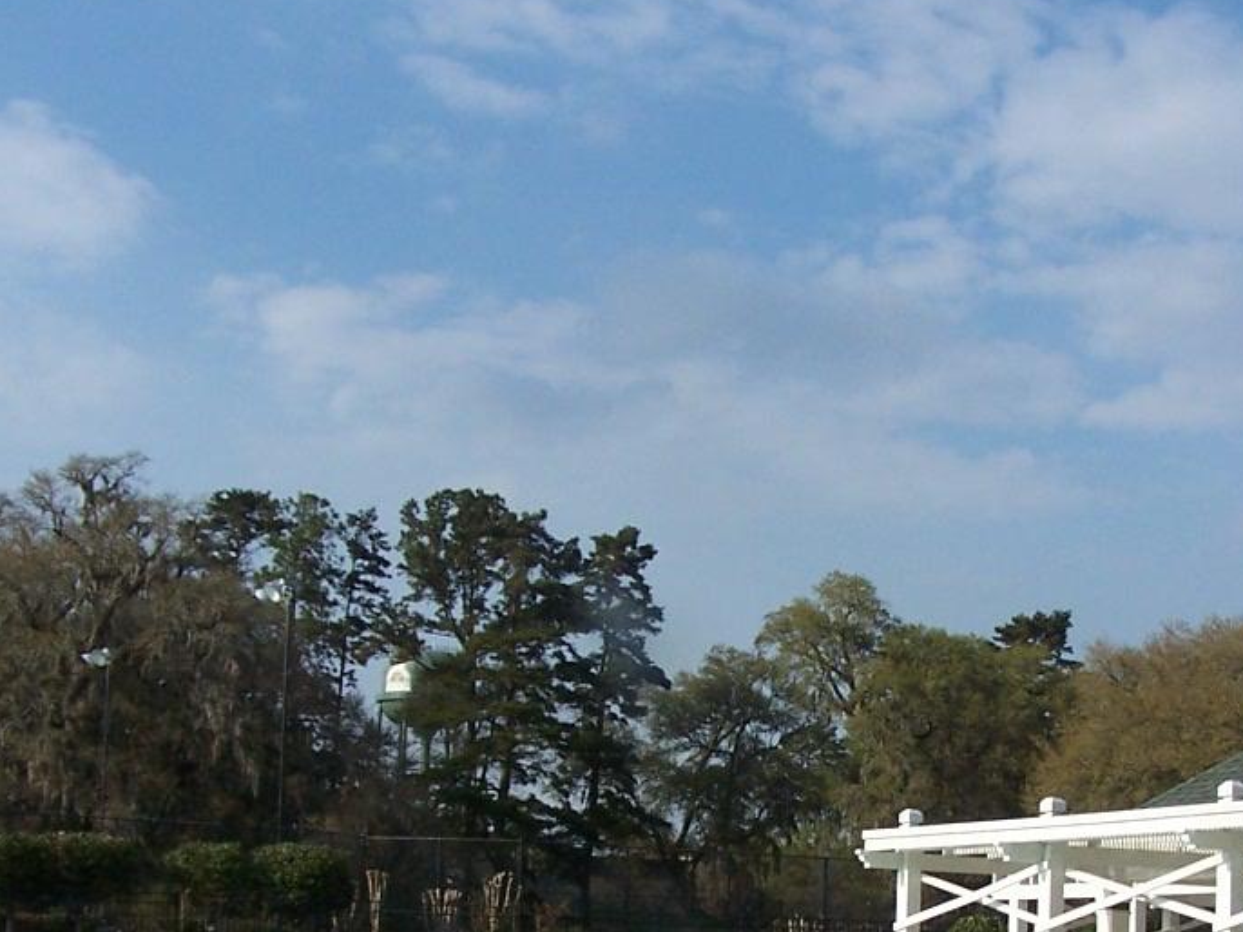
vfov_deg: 16.9
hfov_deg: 22.7
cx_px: 848
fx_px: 3087
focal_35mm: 86
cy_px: 858
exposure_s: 1/750
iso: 80
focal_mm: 6.3
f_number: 4
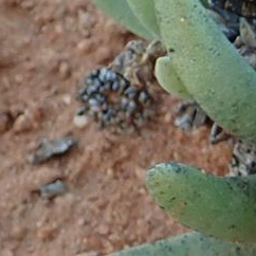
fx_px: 2142
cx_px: 773
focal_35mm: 256
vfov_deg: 6.8
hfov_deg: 6.3
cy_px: 334
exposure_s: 1/60
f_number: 2.6
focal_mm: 6.42
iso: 125
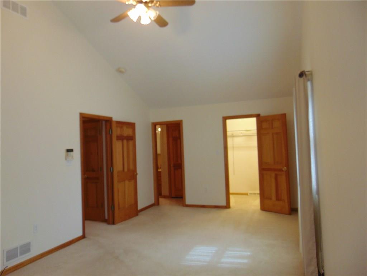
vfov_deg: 54.9
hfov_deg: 69.4
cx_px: 184
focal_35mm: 25
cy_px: 138
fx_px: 265
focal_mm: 4.5
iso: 200
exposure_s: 1/30
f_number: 3
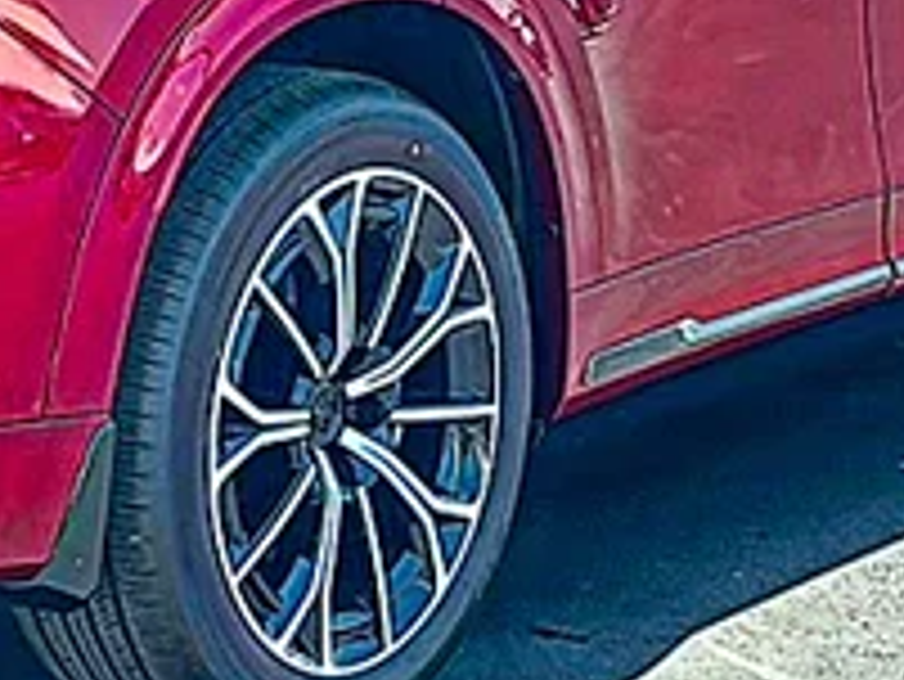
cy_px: -56
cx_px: 58
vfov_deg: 13.5
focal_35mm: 108
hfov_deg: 17.9
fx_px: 2822
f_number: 1.78
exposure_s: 1/1342
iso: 80
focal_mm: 6.86
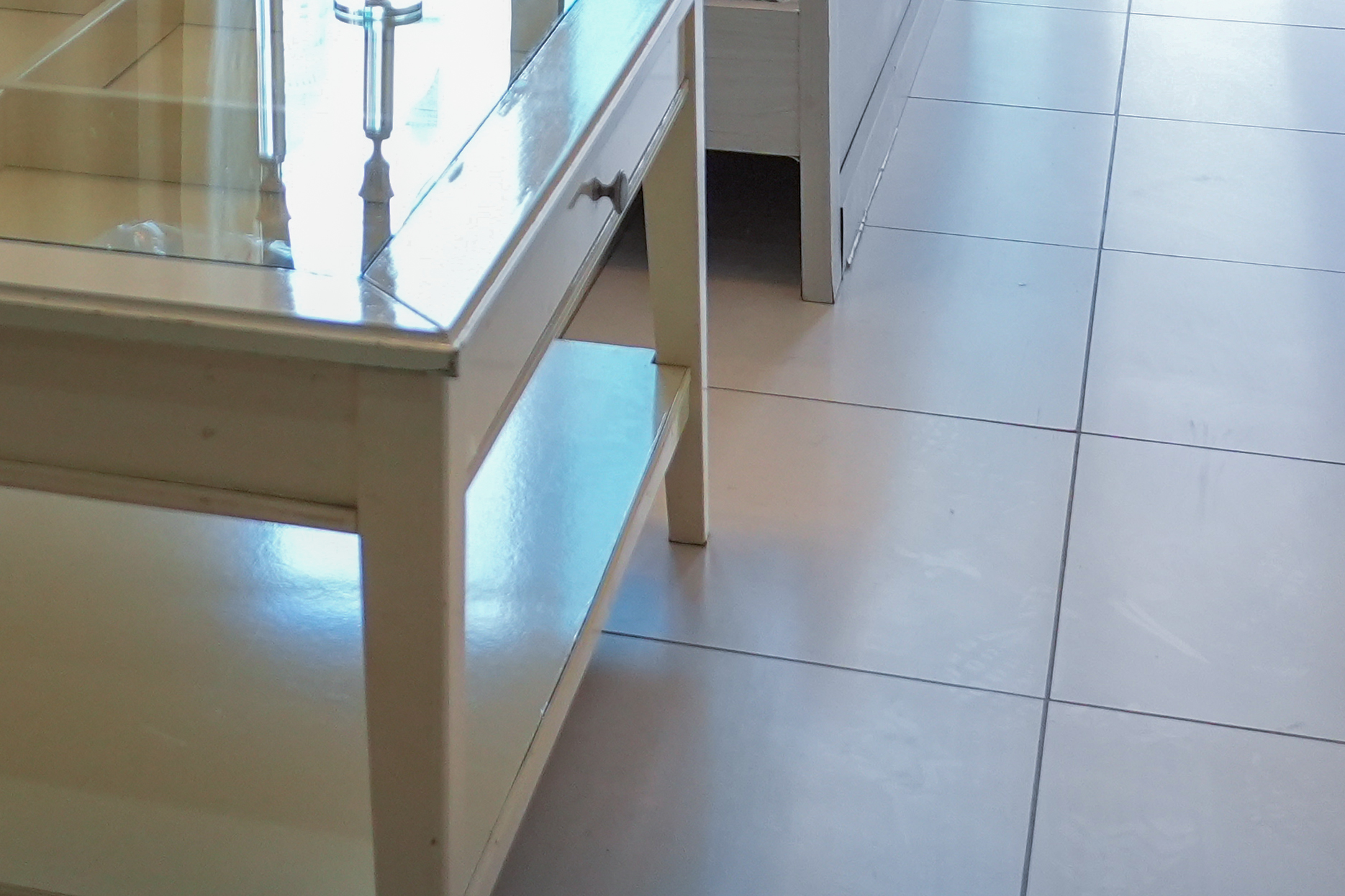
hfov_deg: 26.4
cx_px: 223
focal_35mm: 75
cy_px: -742
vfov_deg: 15.5
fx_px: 2802
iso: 1600
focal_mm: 20
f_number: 4
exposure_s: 1/125
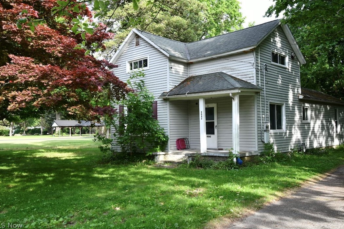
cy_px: 112
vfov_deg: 42.3
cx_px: 167
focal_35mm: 31
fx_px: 296
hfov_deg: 60.3
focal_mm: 20
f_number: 5.6
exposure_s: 1/250
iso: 400
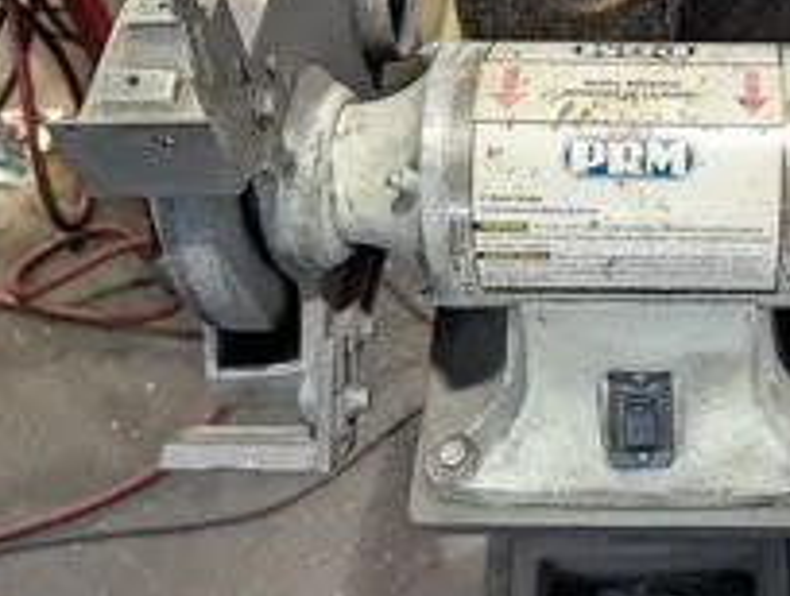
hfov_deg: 37.8
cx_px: 701
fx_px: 1075
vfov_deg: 30.7
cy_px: 192
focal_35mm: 47
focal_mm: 6.9
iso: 958
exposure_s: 1/120
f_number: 1.68
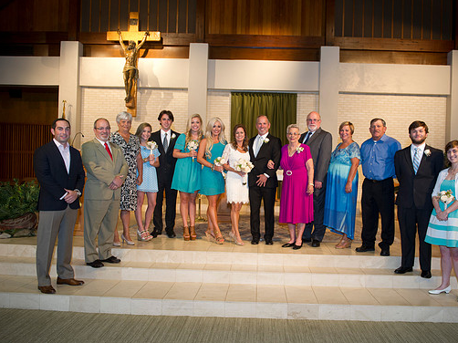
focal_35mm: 30
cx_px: 259
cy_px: 173
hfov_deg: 59.8
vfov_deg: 46.8
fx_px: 397
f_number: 3.5
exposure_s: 1/100
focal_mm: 27
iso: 1250
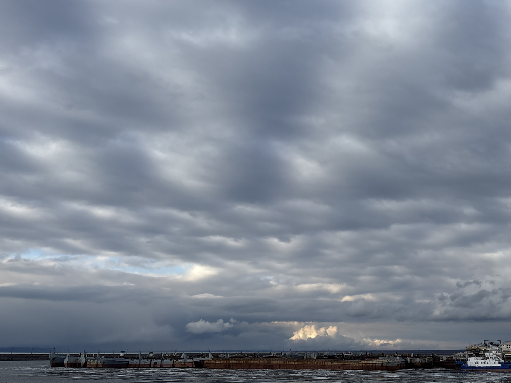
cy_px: 78
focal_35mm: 42
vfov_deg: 33.4
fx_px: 620
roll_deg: -0.3
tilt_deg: +23.4
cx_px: 370
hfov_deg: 43.6
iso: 50
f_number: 1.6
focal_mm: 5.96
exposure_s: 1/3125
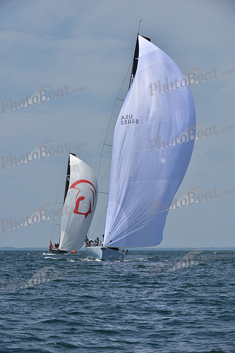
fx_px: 2055
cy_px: 176
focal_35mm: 210
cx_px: 118
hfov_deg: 6.5
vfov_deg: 9.8
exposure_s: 1/1000
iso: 320
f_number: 11
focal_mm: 210
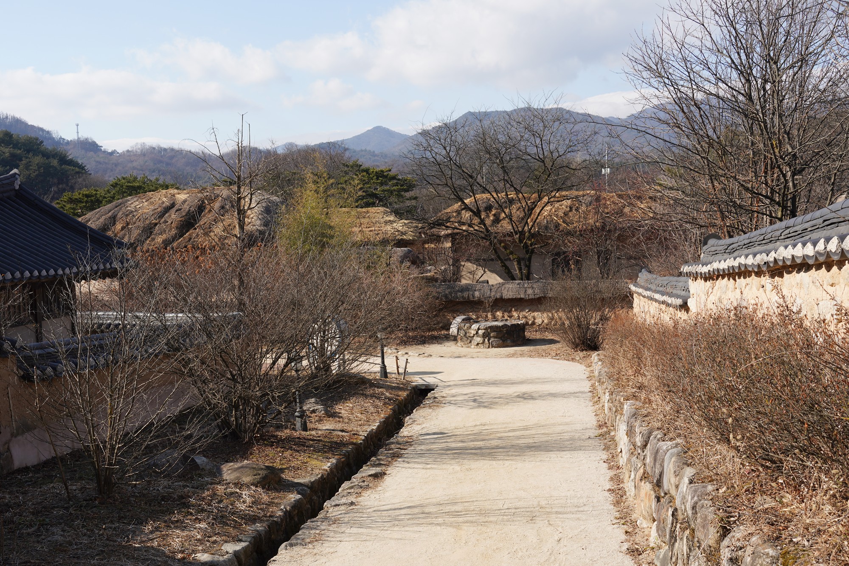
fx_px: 873
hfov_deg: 51.9
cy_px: 283
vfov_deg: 36.0
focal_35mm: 37
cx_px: 424
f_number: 13
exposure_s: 1/100
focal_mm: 37
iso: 100
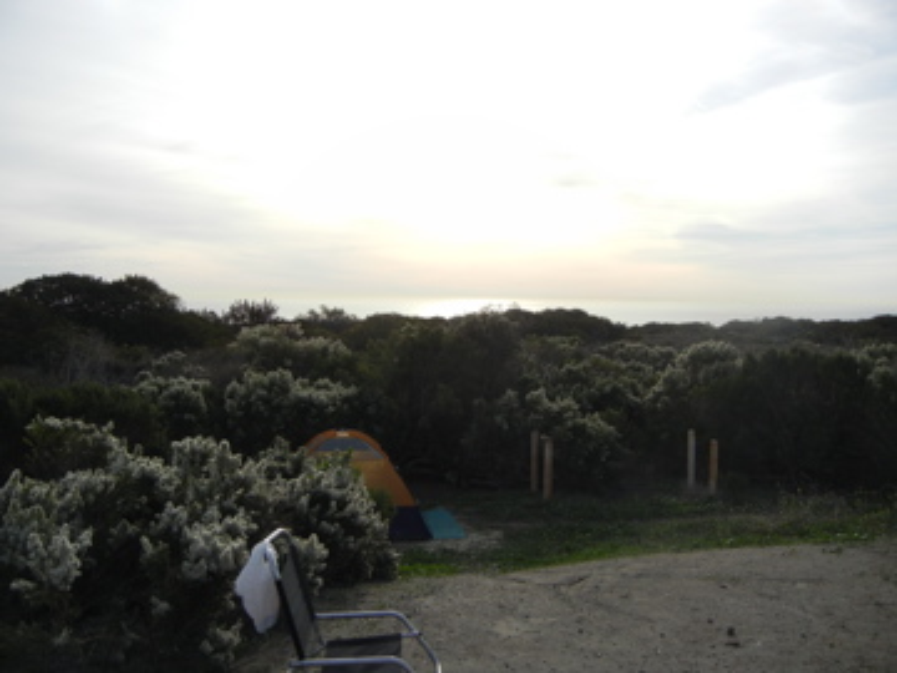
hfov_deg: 60.0
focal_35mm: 30
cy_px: 336
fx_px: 777
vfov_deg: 46.8
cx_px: 448
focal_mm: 5.4
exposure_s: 1/491
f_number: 7
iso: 160
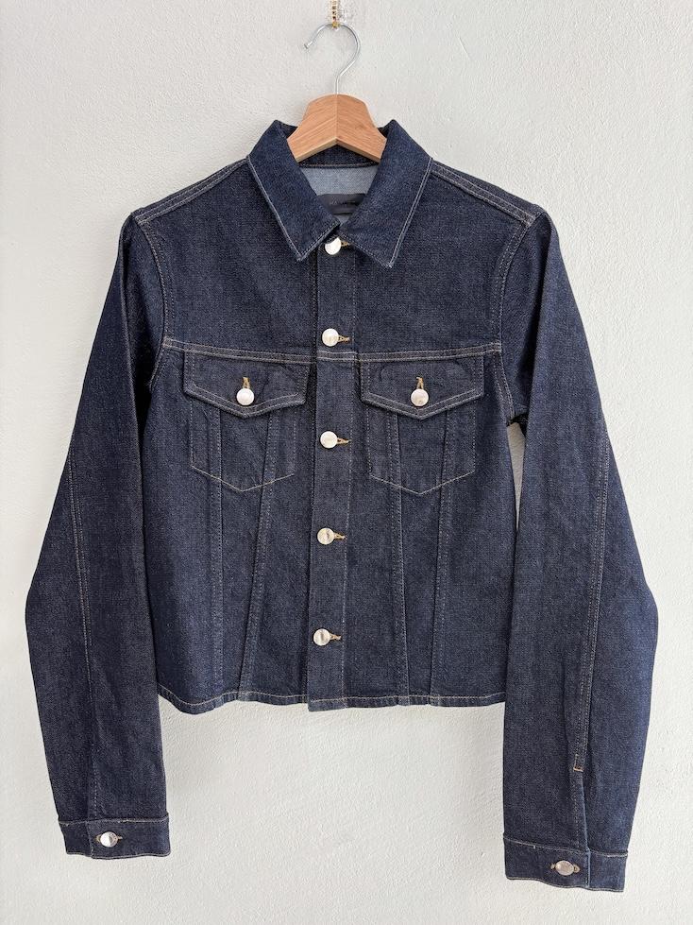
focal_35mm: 26
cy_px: 462
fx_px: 694
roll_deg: +1.3
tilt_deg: -5.7
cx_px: 346
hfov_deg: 53.1
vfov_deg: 67.3
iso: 40
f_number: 1.6
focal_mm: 5.96
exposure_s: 1/121
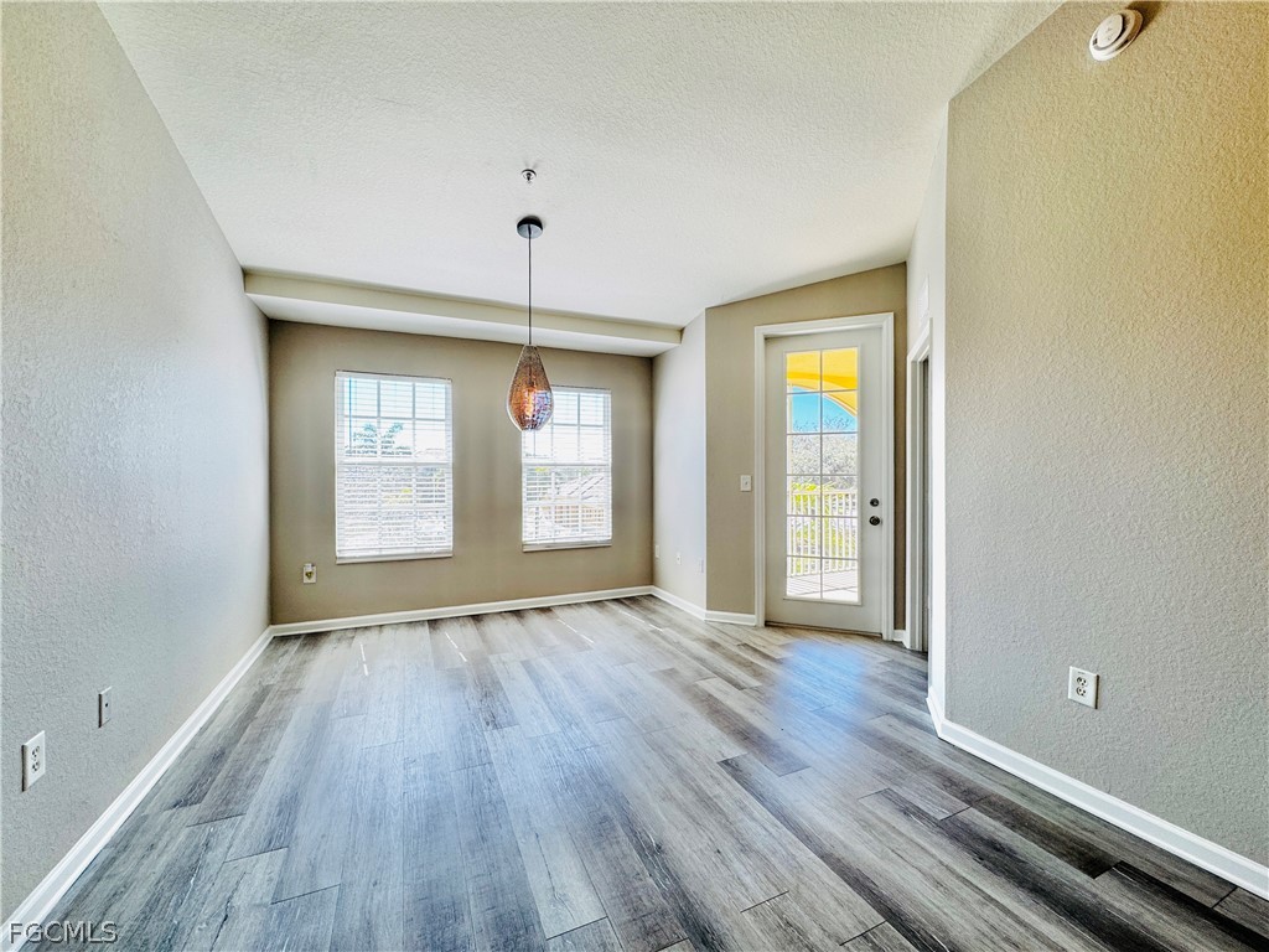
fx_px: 513
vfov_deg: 85.7
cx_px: 634
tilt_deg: -2.0
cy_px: 476
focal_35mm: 14
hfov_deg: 102.1
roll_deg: -0.1
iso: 50
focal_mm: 2.22
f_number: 2.2
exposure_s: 1/120
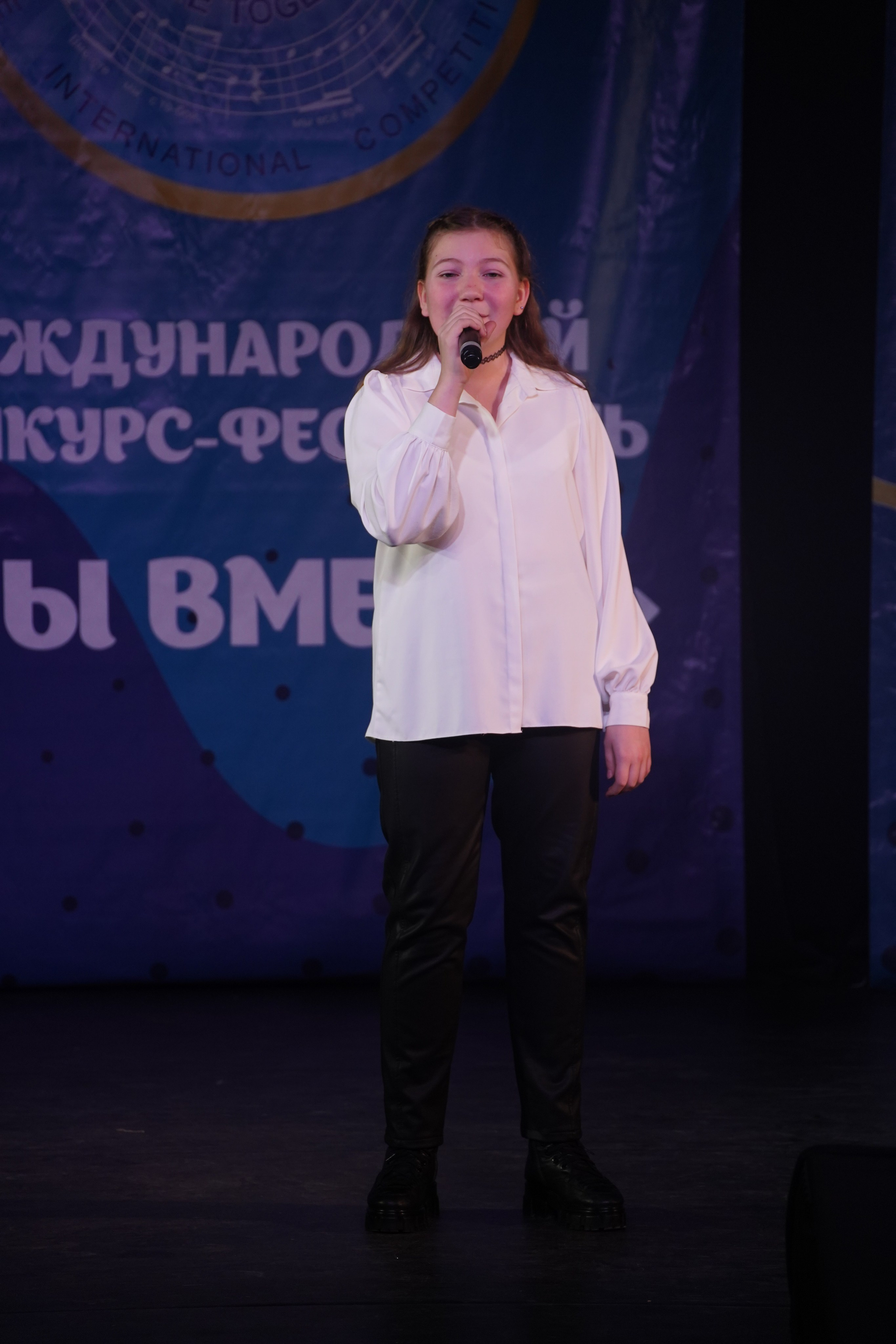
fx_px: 8026
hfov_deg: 6.4
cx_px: 448
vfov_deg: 9.6
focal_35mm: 215
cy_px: 672
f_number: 5.6
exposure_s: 1/250
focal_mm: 215
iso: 1600
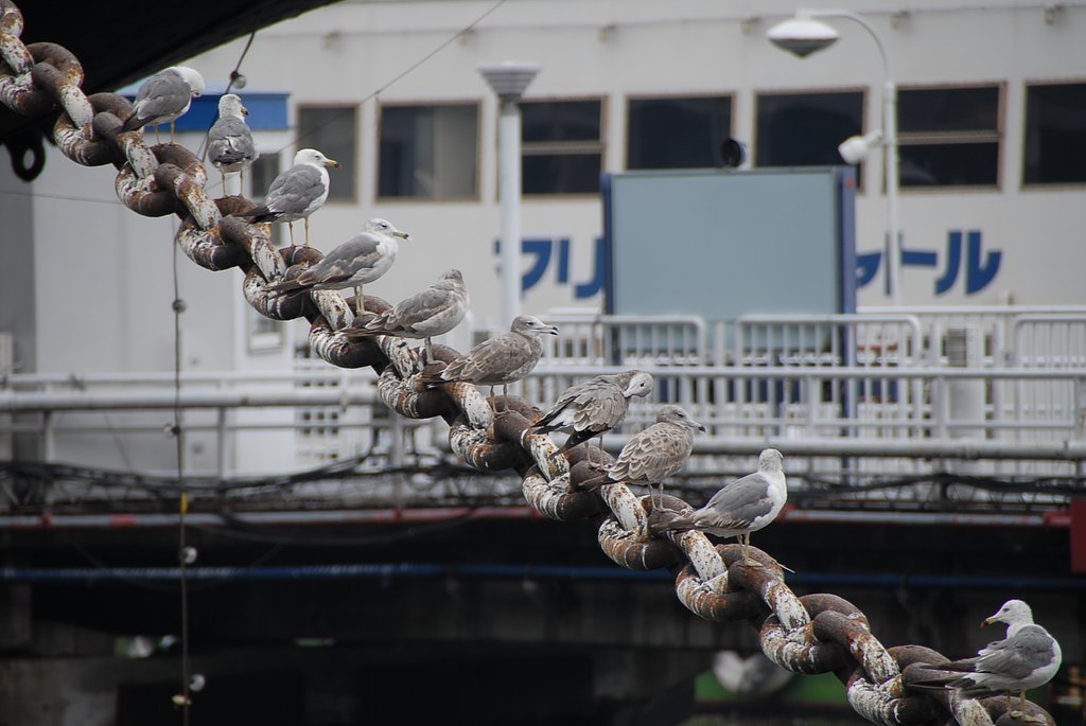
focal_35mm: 375
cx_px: 543
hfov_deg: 5.5
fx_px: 11324
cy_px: 363
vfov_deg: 3.7
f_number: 6.3
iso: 100
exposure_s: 1/125
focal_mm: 250
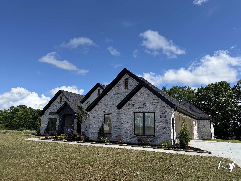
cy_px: 90
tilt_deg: +12.4
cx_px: 120
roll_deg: -1.7
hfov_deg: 71.6
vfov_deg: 56.8
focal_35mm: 24
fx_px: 167
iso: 80
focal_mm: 6.76
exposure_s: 1/3953
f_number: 1.78
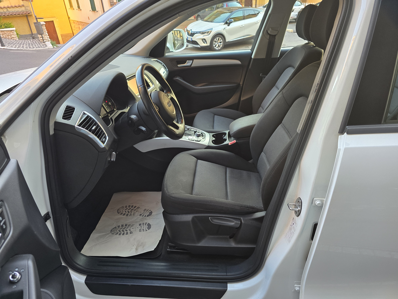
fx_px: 264
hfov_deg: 73.9
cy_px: 150
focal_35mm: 23
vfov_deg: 58.9
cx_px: 199
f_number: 1.7
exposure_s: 1/100
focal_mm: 6.3
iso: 160
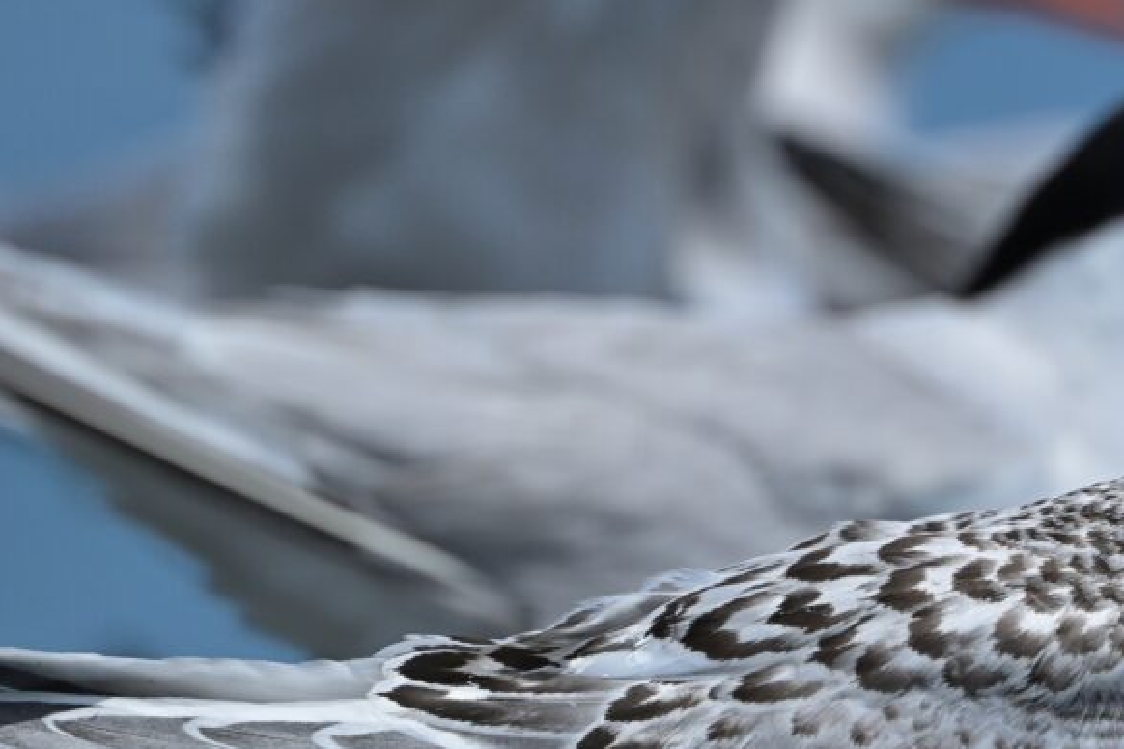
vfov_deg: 0.8
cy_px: 674
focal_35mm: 1650
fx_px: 51513
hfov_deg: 1.3
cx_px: 894
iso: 360
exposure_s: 1/2000
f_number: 8
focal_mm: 800
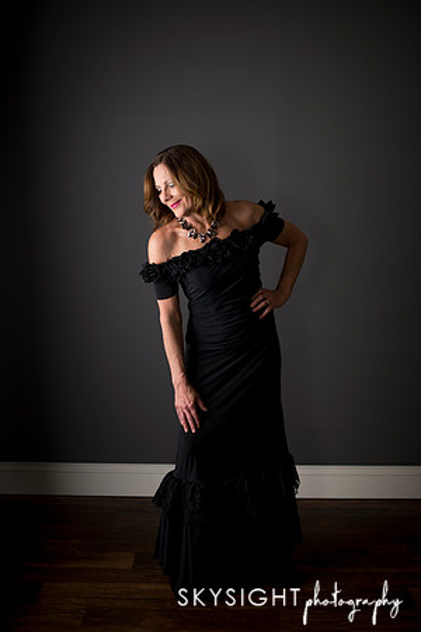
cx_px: 210
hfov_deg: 27.0
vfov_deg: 39.6
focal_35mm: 50
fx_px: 877
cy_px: 316
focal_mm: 50
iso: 200
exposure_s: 1/320
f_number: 2
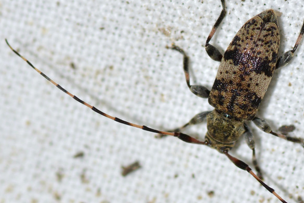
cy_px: 125
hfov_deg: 8.4
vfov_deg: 5.6
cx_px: 225
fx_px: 2077
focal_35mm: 246
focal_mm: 100
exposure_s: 1/200
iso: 100
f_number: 13
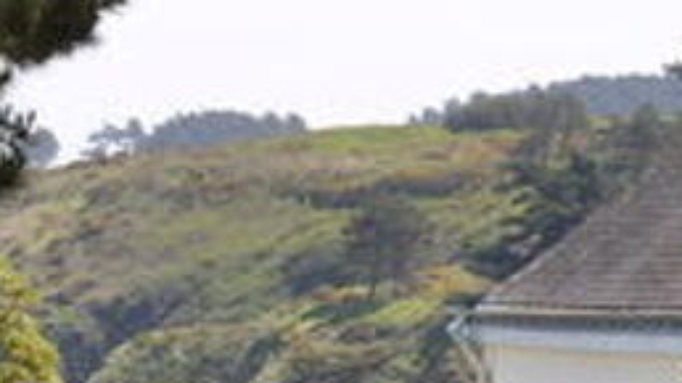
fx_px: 5062
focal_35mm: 280
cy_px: 308
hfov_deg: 7.7
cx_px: 5
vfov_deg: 4.3
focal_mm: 46
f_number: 11
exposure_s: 1/200
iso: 200
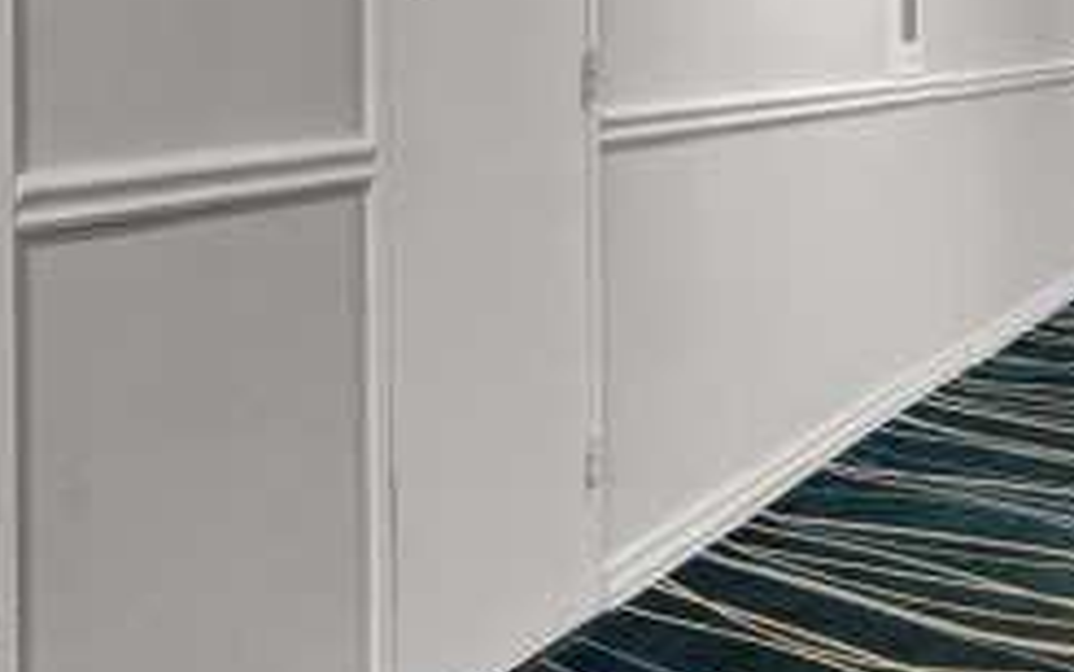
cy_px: 81
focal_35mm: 53
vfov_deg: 23.8
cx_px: -13
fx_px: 1552
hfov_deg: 34.5
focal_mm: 16
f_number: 13
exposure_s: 1
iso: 640
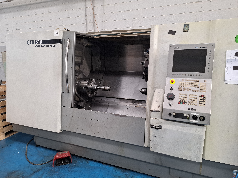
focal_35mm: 23
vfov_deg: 58.9
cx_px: 119
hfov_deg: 73.9
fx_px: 158
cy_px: 89
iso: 125
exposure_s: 1/100
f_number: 1.8
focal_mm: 5.54
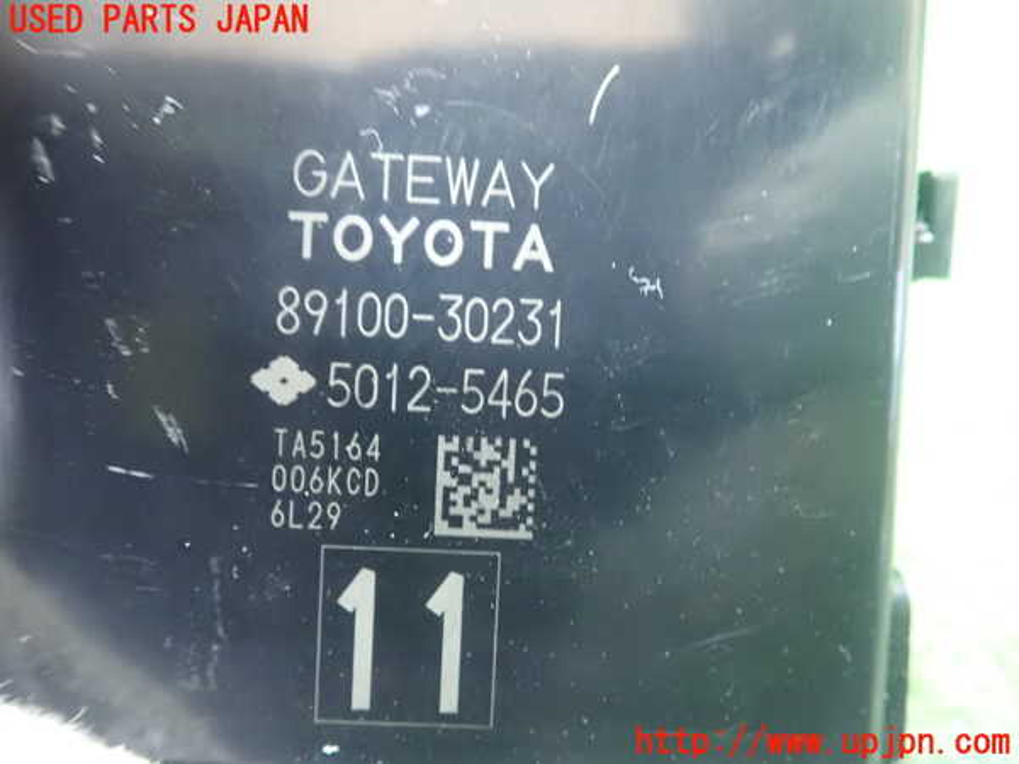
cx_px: 510
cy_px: 382
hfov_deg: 60.0
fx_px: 883
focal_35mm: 30
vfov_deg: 46.8
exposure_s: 1/30
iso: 1600
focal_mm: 5.5
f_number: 2.3
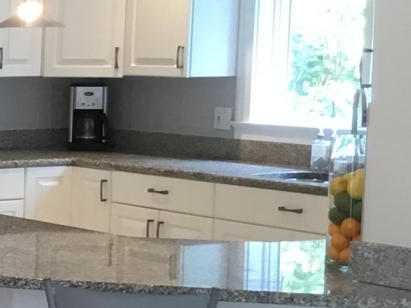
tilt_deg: -7.7
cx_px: -356
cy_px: 219
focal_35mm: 120
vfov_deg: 12.3
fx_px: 1425
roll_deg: +0.9
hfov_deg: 14.3
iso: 50
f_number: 2.4
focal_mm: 3.3
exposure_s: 1/30
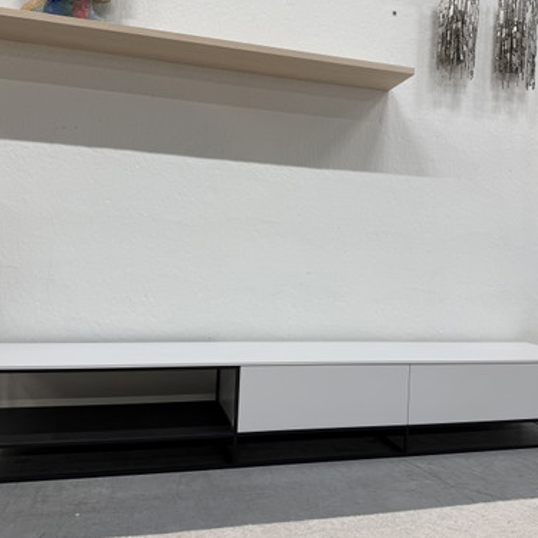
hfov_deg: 55.6
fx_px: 510
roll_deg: -2.8
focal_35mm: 29
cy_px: 271
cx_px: 273
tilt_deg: -1.1
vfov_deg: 55.6
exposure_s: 1/100
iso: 100
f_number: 1.78
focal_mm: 6.76
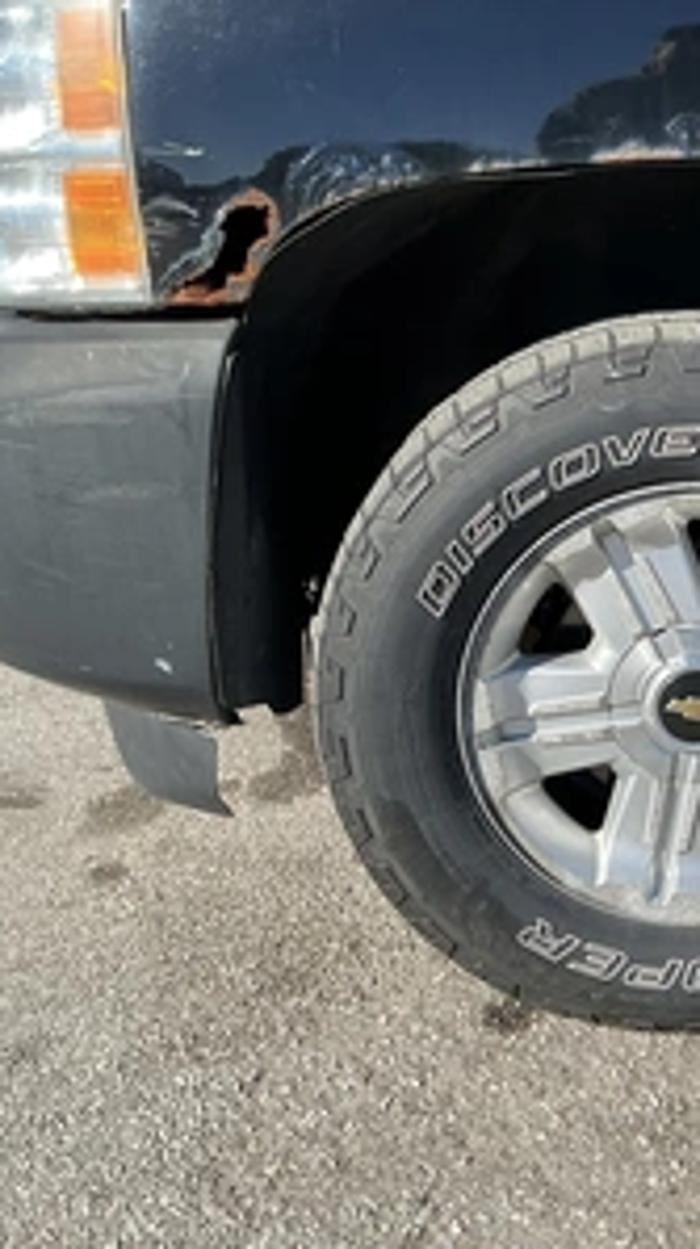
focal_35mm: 41
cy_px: 624
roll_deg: +2.6
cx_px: 708
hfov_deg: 27.2
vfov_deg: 49.4
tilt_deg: -15.0
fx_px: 1357
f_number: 1.8
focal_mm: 3
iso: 25
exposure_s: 1/978
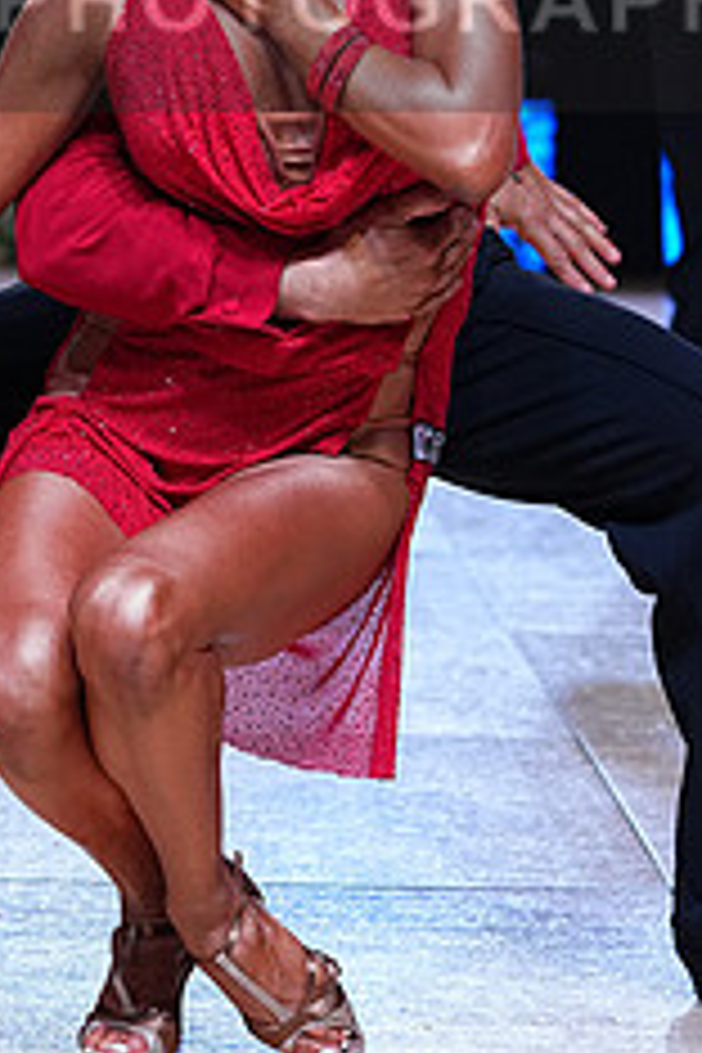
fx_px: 5791
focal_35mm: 198
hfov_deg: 6.9
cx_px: 268
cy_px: -36
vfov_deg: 10.3
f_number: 4
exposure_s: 1/500
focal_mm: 80
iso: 1000
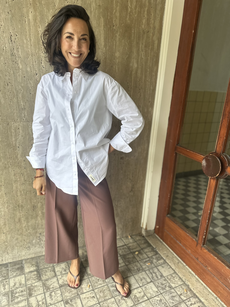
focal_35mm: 24
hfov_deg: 56.8
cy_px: 154
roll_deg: -3.7
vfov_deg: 71.6
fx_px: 213
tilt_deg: -17.4
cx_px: 115
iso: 80
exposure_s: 1/296
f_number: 1.78
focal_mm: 6.86
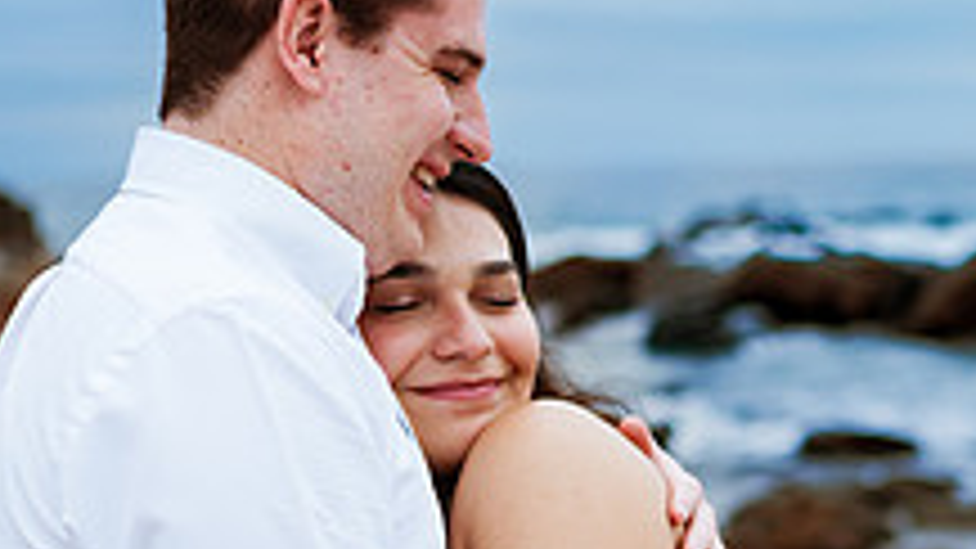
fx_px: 2536
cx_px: 792
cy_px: 434
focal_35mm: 98
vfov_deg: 12.3
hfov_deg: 21.5
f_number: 1.8
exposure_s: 1/800
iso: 80
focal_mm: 35
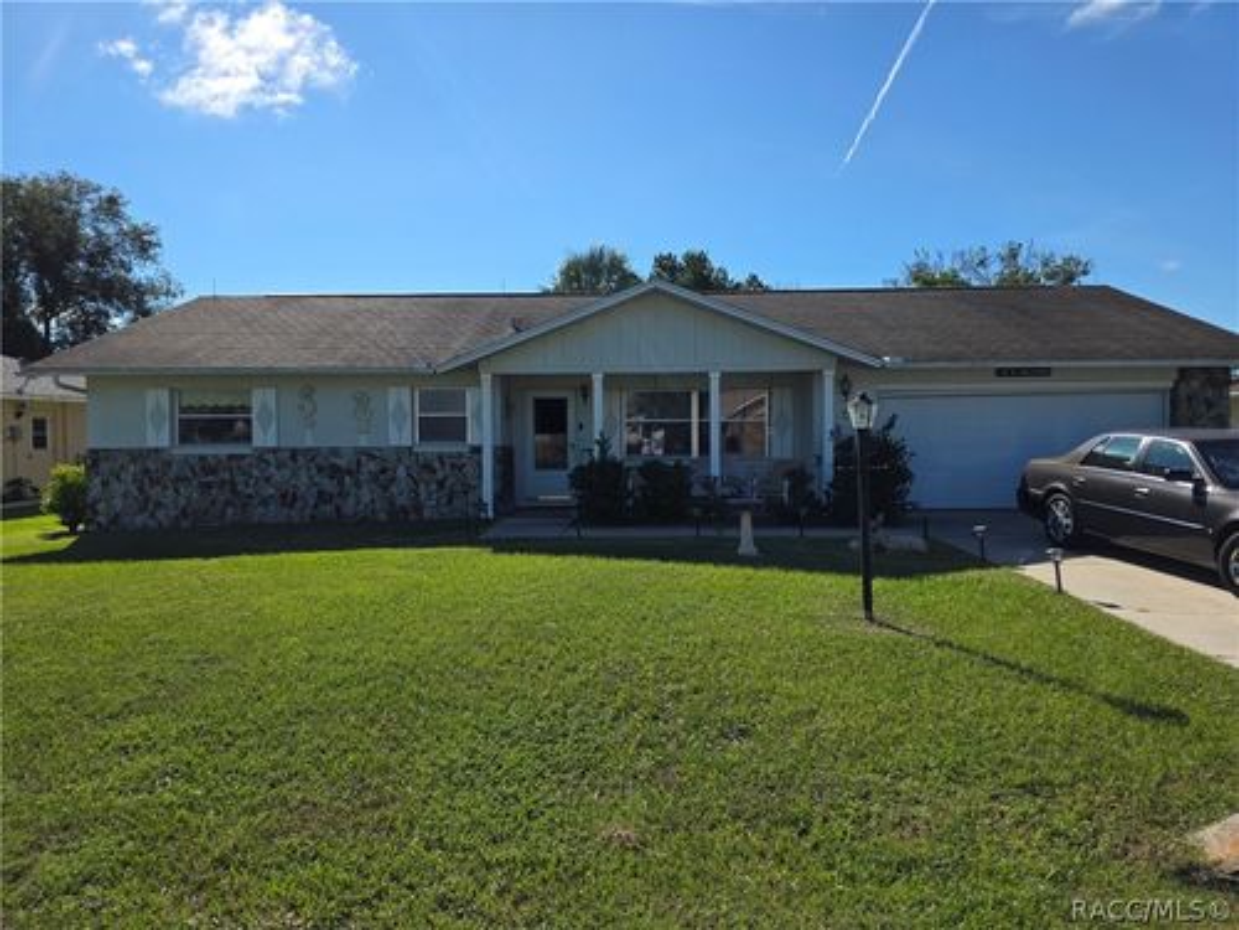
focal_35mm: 23
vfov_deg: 58.9
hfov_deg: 73.9
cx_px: 620
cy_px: 465
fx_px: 823
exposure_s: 1/7333
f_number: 1.7
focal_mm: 6.3
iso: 80
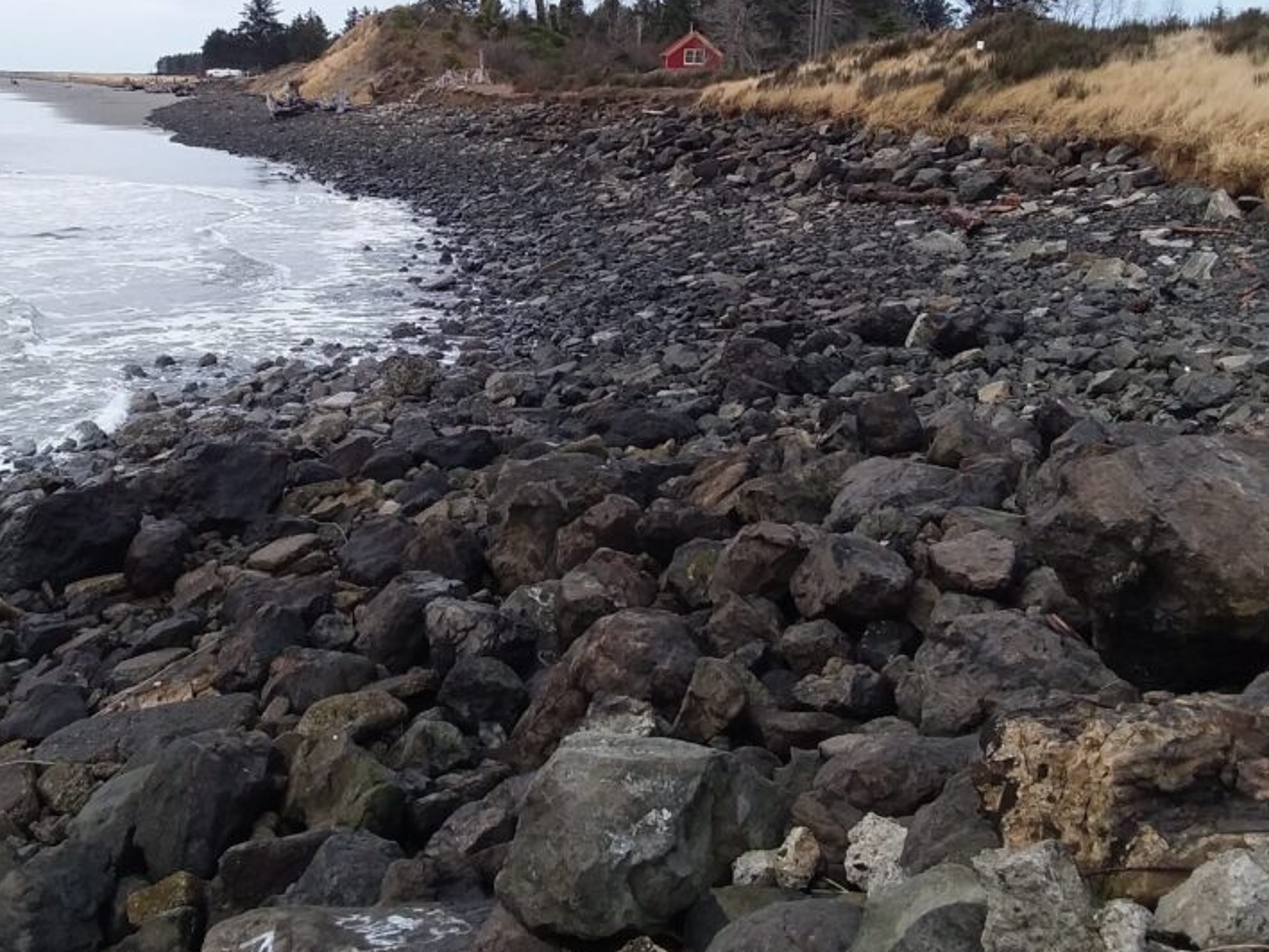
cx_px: 514
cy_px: 320
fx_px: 1430
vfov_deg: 36.5
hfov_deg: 47.6
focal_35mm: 39
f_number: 1.9
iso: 50
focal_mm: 2.91
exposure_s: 1/277
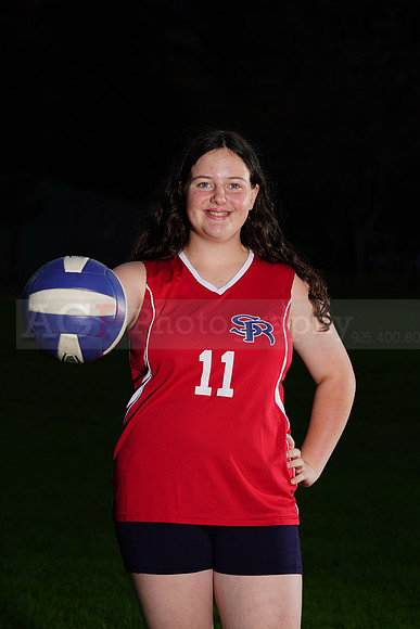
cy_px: 314
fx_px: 2903
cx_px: 210
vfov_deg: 12.4
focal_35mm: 166
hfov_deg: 8.3
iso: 400
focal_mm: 166
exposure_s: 1/125
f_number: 10
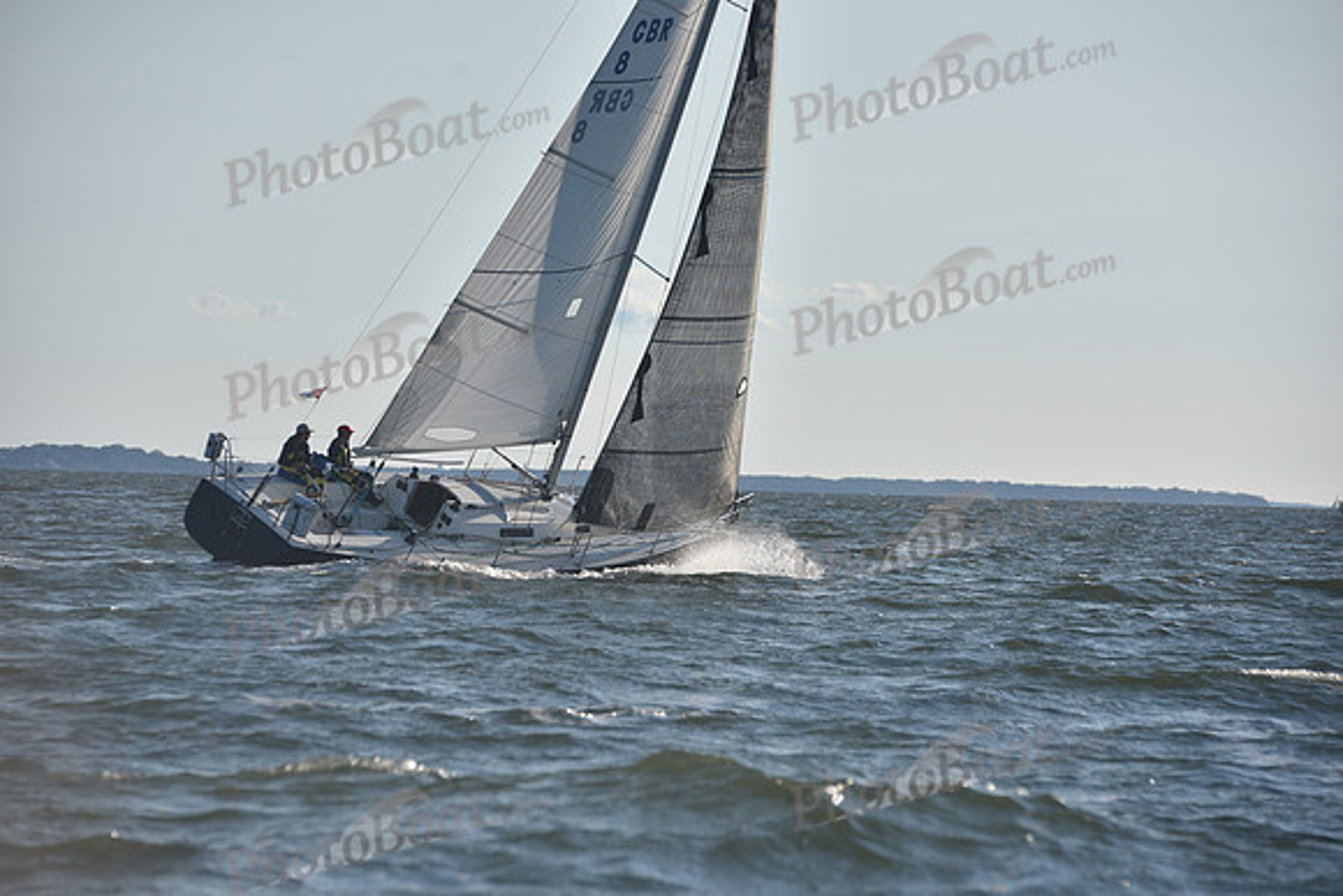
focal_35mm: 200
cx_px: 672
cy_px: 448
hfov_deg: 10.3
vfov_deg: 6.9
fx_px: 7463
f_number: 7.1
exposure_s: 1/800
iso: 250
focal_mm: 200
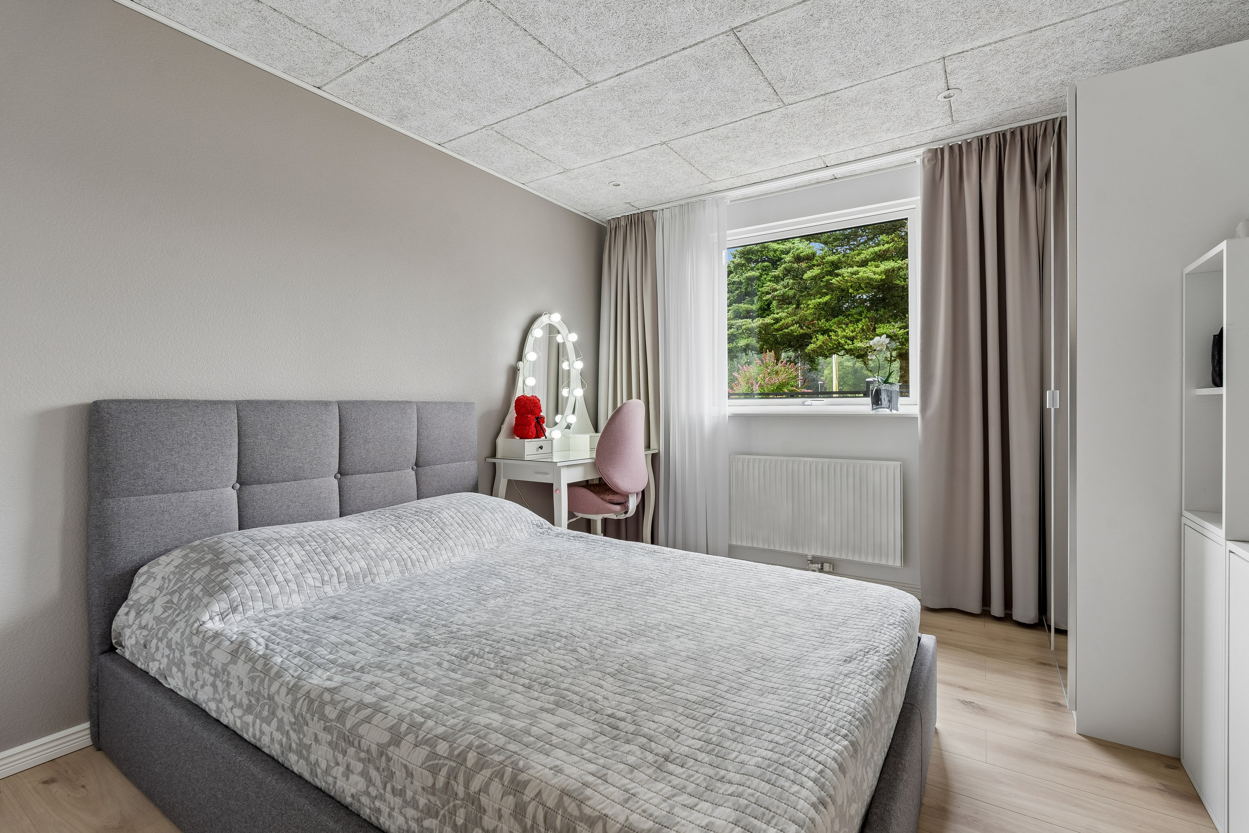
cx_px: 624
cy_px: 416
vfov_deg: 72.1
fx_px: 572
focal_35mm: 16
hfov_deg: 95.0
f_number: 8
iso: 200
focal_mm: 16.5
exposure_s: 1/4
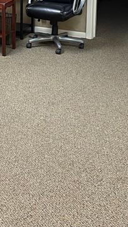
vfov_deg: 25.1
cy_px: -7
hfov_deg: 14.4
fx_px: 483
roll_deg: +0.3
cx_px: -40
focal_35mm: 80
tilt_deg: -10.8
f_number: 1.6
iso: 200
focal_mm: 4.2
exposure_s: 1/60
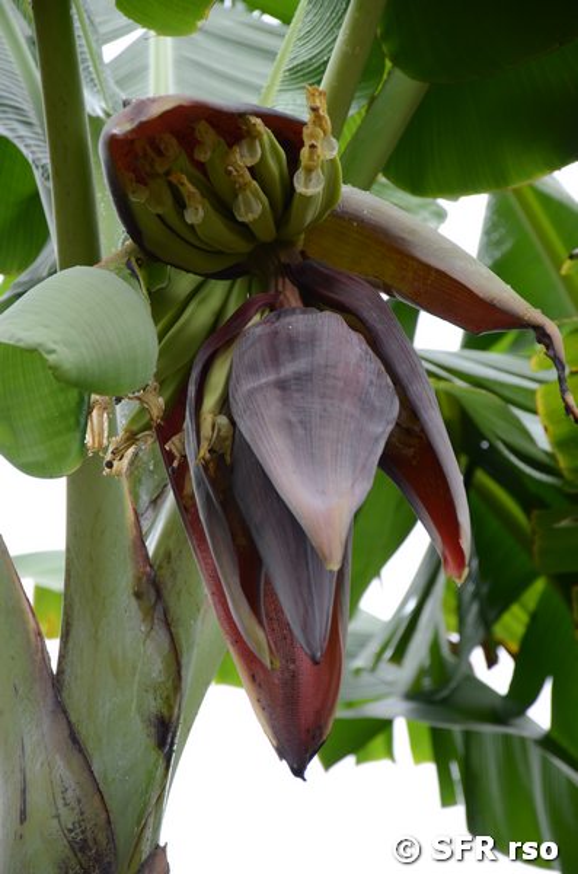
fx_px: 3086
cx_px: 289
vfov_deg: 16.1
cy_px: 437
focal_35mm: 128
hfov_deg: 10.7
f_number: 5.6
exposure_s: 1/60
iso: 200
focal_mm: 85
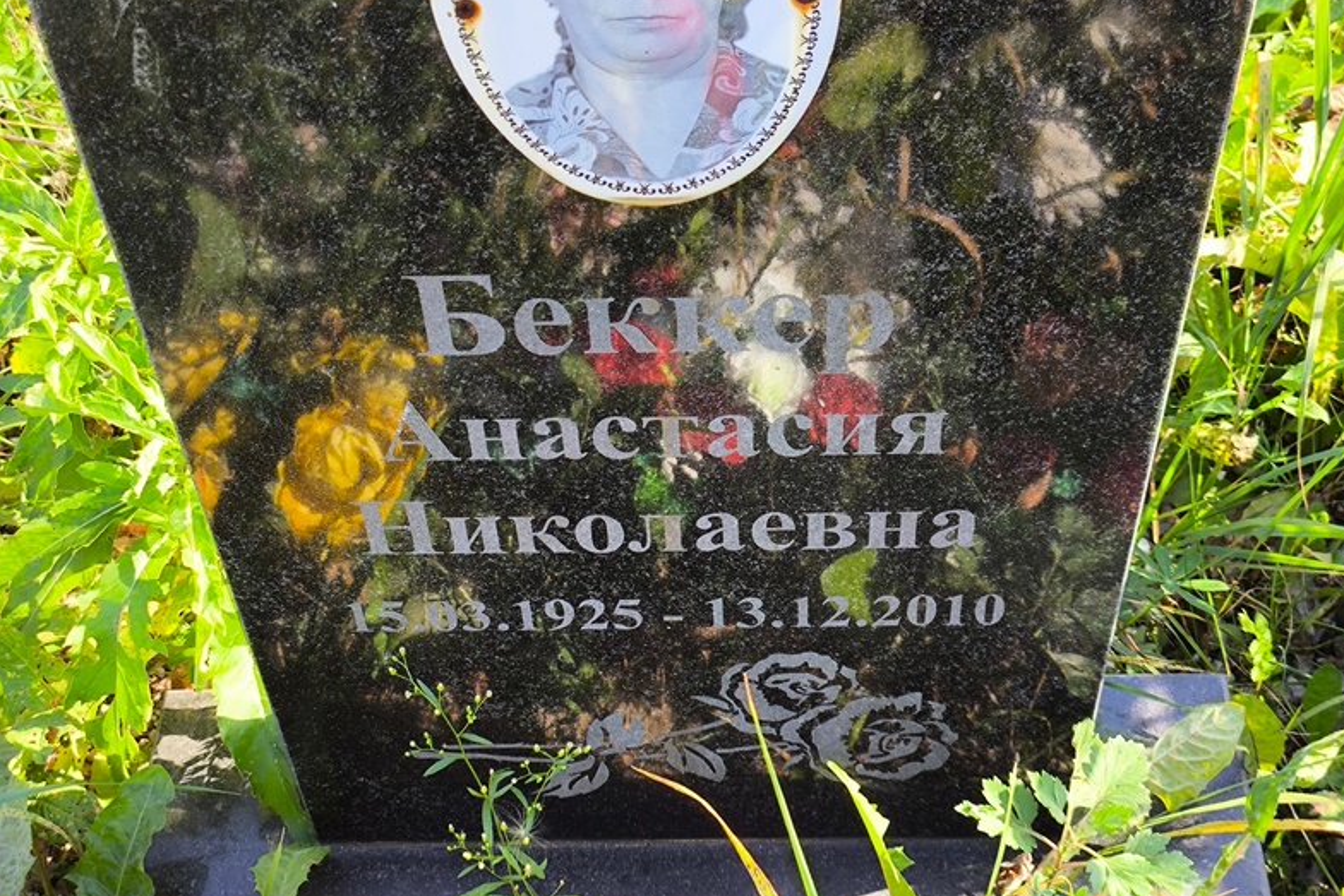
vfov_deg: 25.5
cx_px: 683
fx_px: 1979
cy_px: 421
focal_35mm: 53
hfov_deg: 37.5
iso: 50
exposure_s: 1/215
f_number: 1.7
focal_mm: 4.71
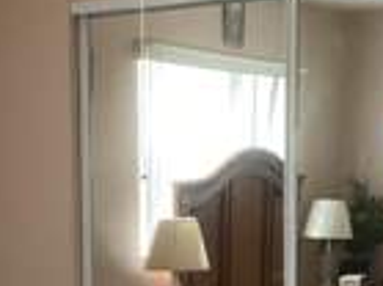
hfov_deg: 18.0
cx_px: 22
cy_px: 276
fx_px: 1183
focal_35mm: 107
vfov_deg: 13.6
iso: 160
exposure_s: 1/60
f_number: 2.4
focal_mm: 3.3
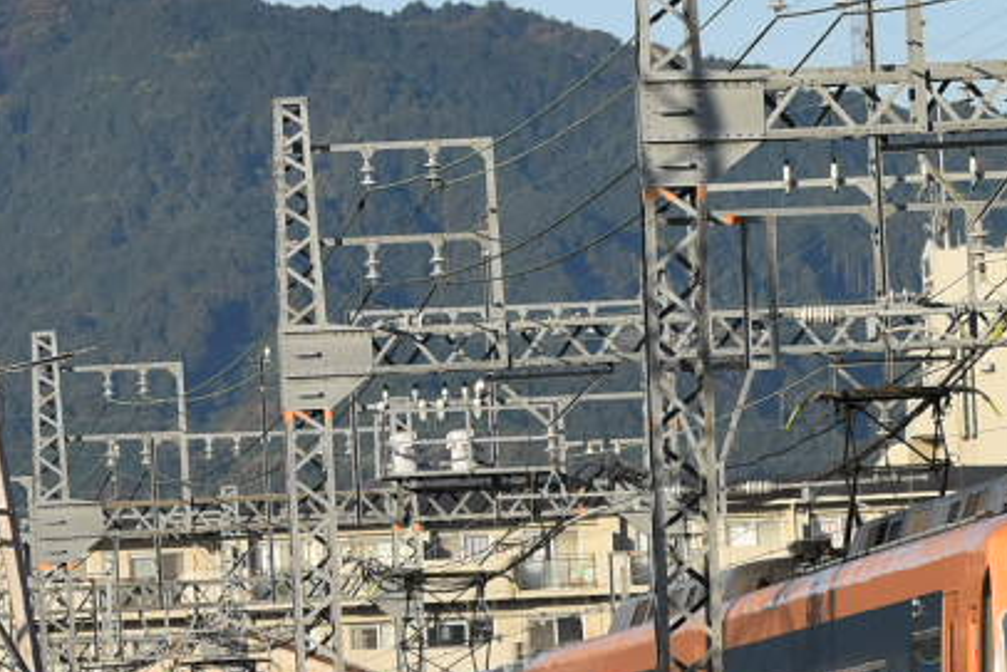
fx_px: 13895
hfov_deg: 4.1
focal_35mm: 497
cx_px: 1342
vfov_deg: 2.8
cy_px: 342
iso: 400
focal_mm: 105
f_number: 6.3
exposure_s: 1/1600
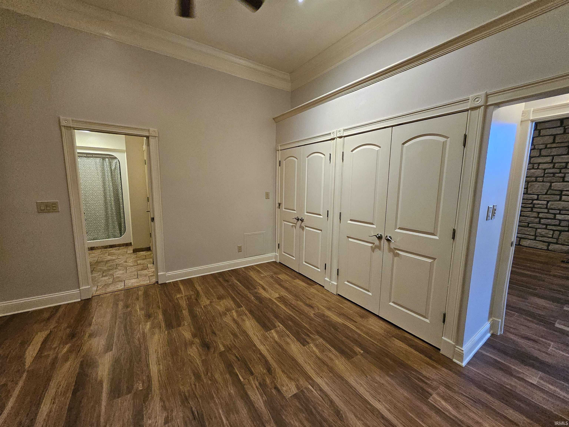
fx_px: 214
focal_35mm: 13
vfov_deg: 89.9
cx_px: 284
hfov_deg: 106.2
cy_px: 214
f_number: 2.2
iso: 400
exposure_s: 1/60
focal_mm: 1.74
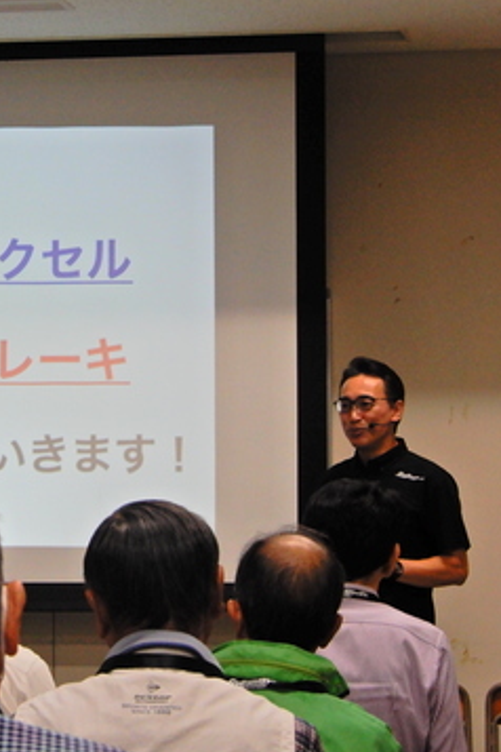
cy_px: 375
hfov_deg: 9.3
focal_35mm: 147
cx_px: 25
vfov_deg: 14.0
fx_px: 3068
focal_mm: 18.7
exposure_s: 1/60
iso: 360
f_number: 5
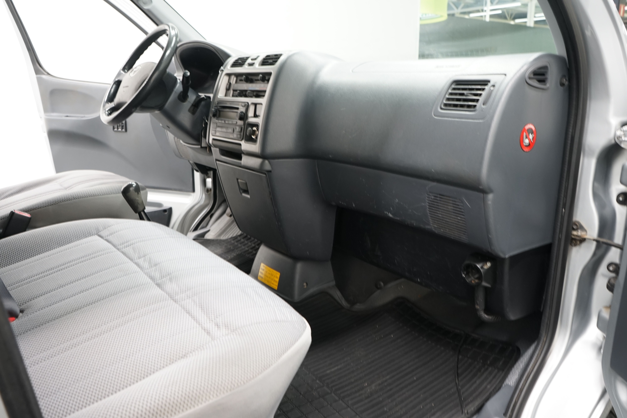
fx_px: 488
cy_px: 209
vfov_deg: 46.4
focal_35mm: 28
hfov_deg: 65.5
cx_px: 314
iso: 800
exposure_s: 1/4
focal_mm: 28
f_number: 7.1
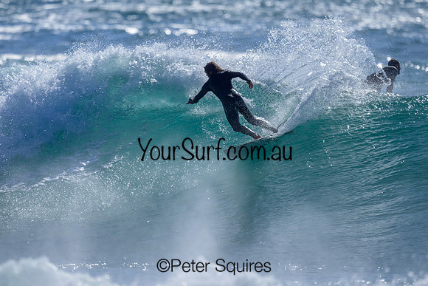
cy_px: 113
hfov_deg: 2.1
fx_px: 11493
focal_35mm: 966
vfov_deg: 1.4
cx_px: 222
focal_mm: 800
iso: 1250
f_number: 6.3
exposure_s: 1/2000
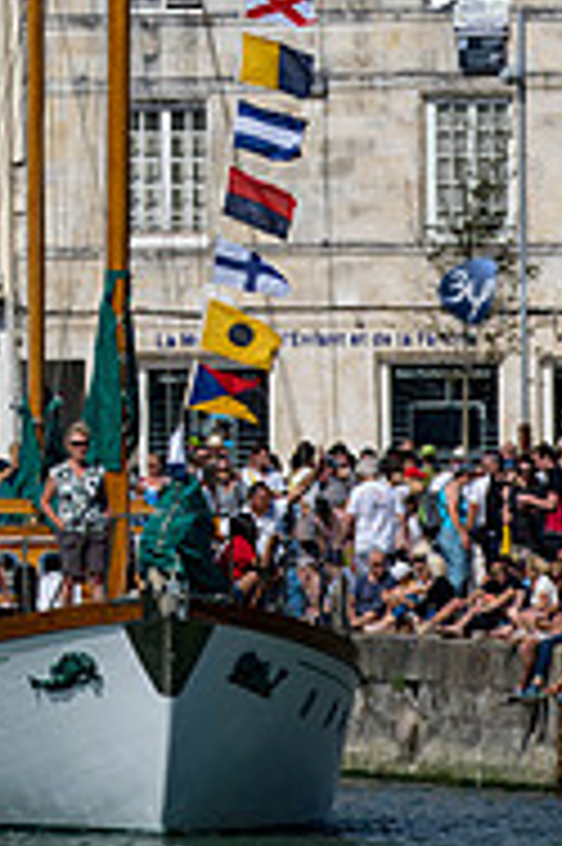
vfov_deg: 2.2
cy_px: -90
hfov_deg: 1.5
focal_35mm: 936
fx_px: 21957
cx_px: -36
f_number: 11
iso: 110
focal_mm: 390
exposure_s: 1/800
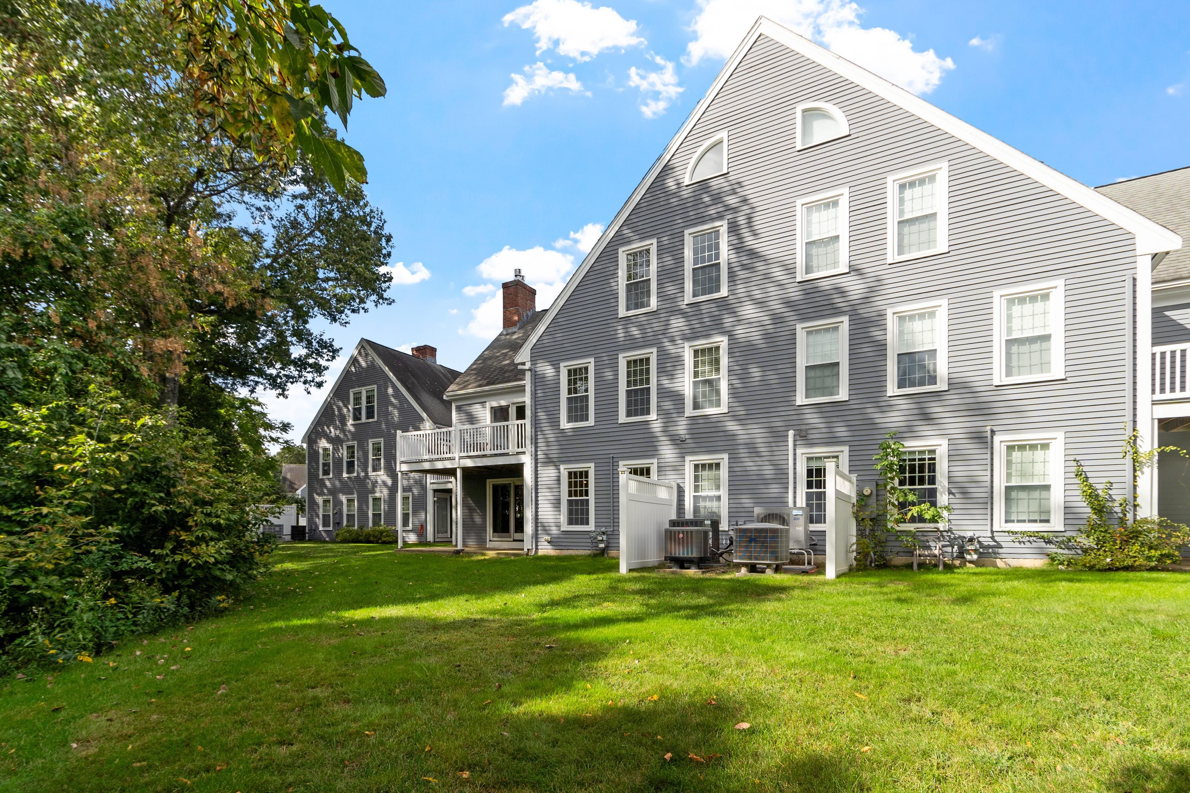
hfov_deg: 100.4
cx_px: 595
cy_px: 396
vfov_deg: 77.3
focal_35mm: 15
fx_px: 496
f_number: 8
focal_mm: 10
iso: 100
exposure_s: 1/200
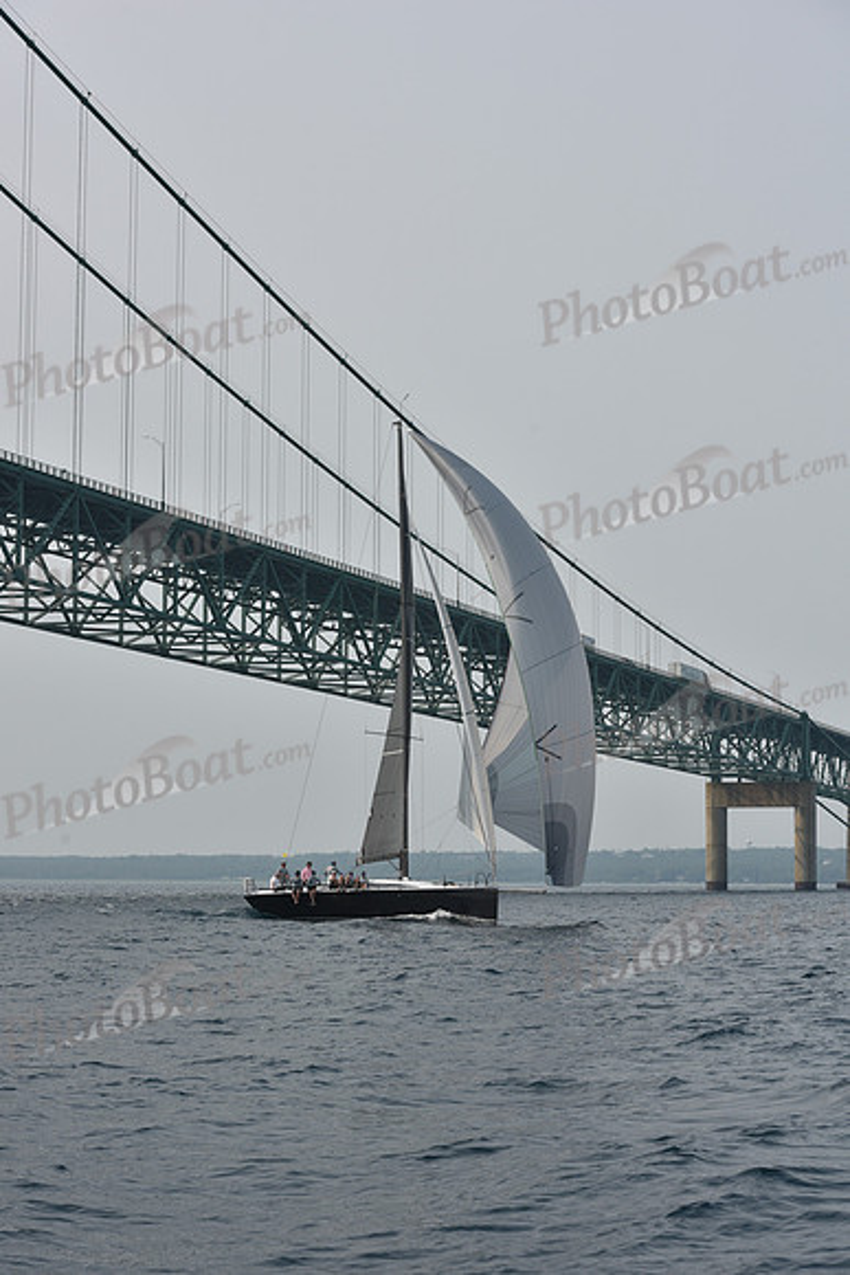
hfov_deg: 19.5
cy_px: 638
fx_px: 2477
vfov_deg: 28.8
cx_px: 425
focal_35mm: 70
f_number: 8
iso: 250
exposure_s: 1/1250
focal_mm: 70
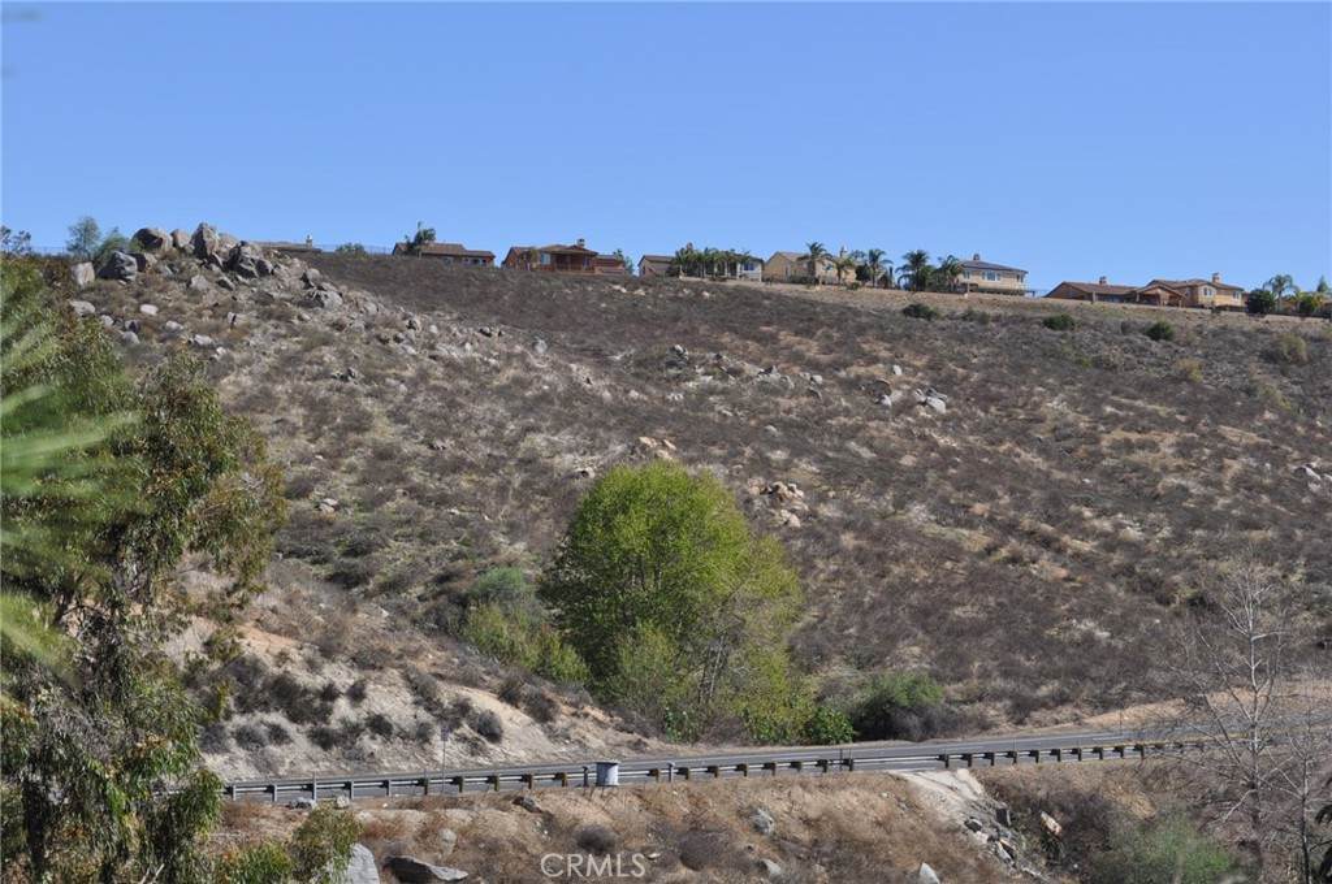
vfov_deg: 16.5
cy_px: 442
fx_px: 3049
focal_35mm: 82
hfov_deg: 24.6
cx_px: 666
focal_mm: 55
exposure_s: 1/400
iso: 200
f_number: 10
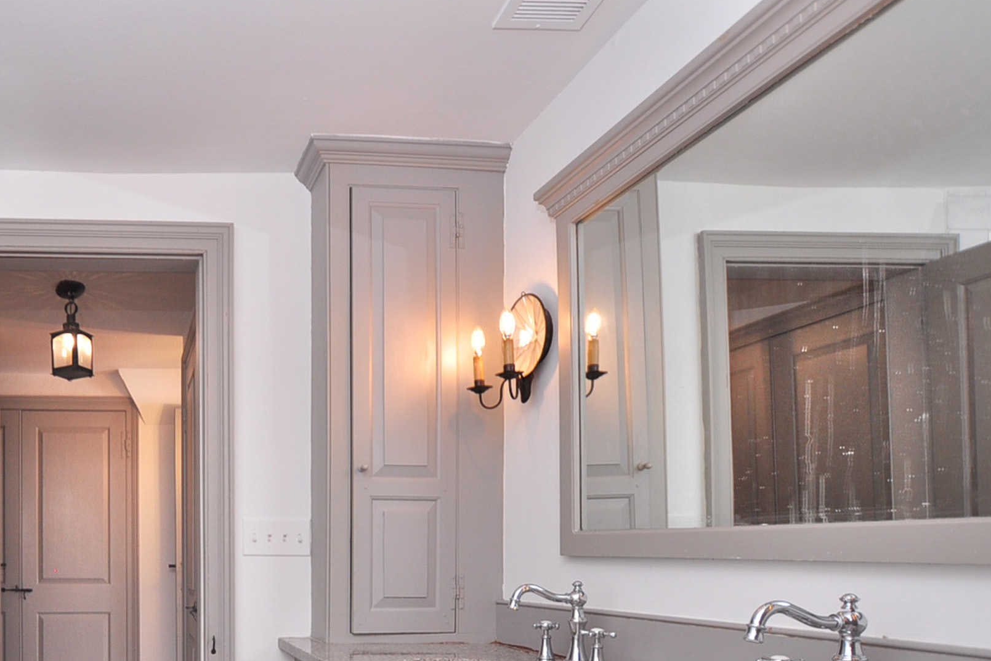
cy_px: 590
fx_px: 743
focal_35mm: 27
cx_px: 153
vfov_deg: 43.9
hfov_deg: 60.1
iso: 200
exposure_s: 1/30
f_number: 5
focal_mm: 10
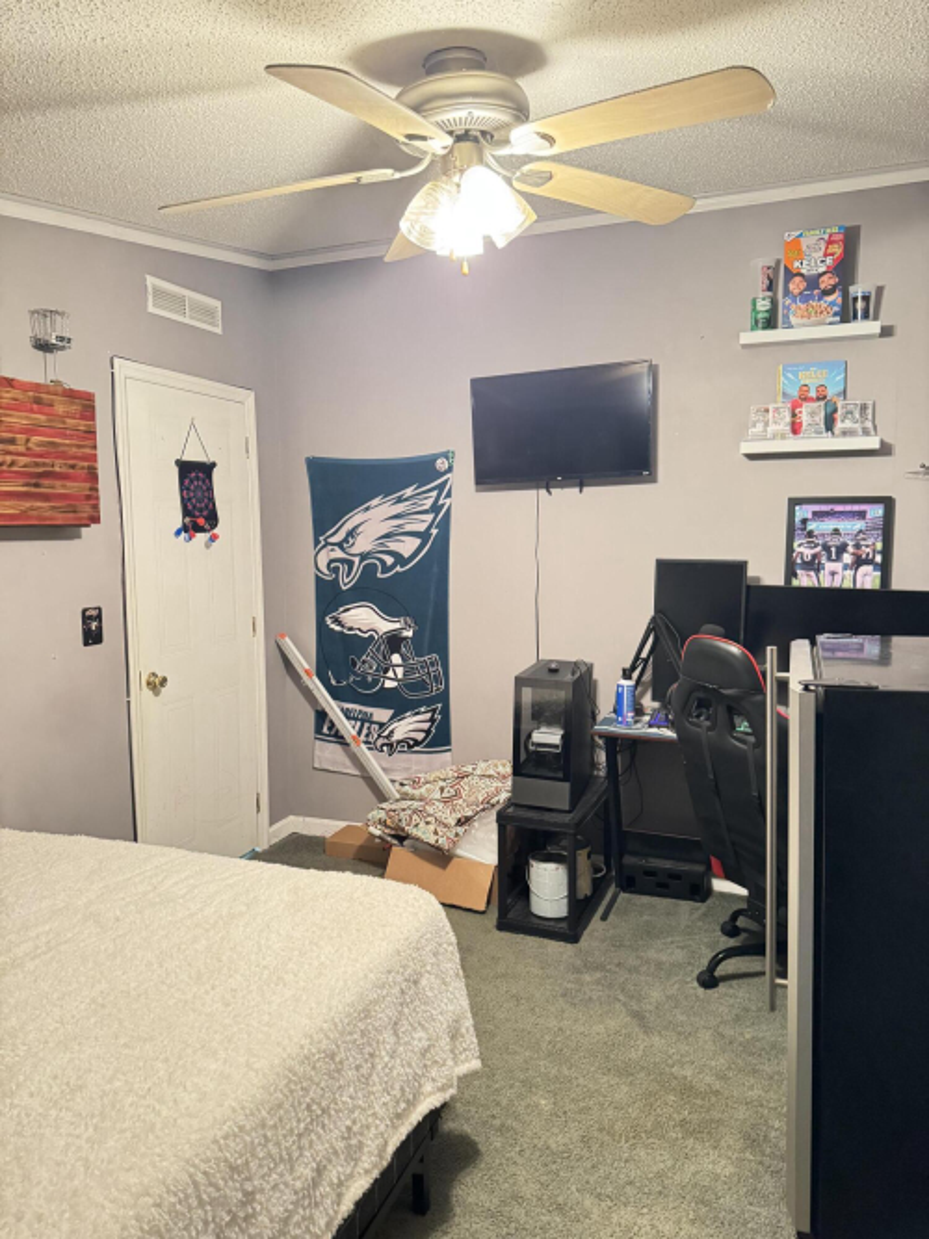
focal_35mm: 24
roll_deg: +0.8
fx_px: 859
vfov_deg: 71.6
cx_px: 464
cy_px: 620
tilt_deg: -5.3
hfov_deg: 56.8
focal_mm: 6.76
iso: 1600
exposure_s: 1/30
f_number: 1.78
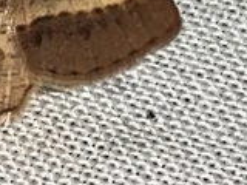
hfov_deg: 18.1
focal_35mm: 104
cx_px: -31
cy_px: -25
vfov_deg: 13.9
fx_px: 742
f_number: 1.6
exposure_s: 1/898
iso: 32
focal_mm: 5.1
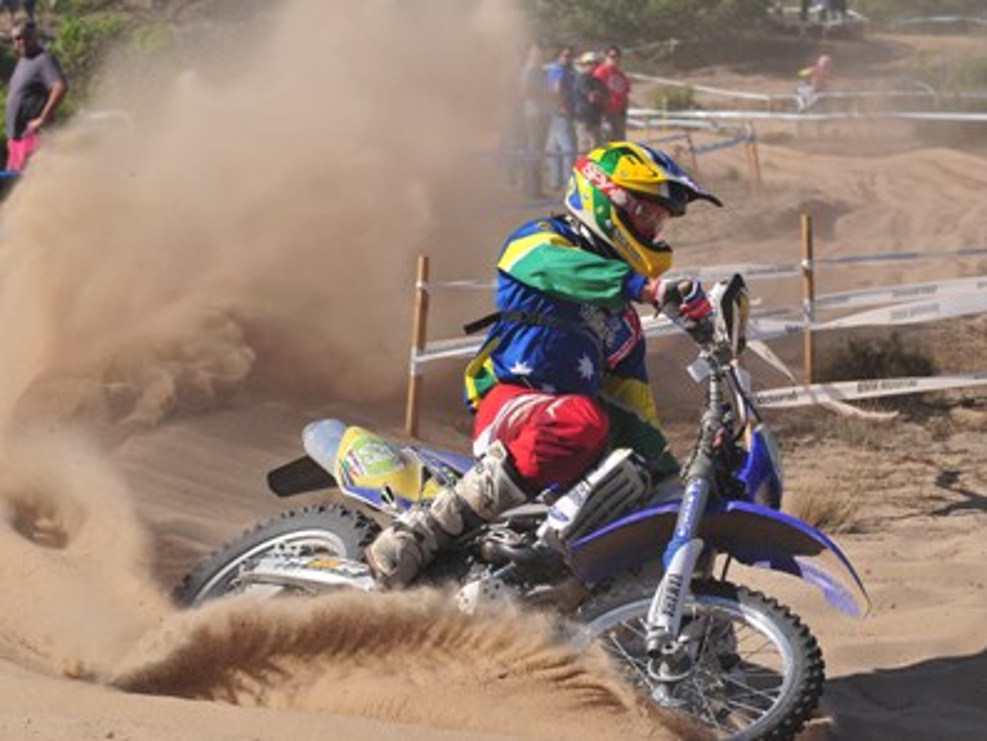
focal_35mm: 115
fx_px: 3279
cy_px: 372
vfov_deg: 12.9
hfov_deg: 17.1
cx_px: 484
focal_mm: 70
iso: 400
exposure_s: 1/2500
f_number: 5
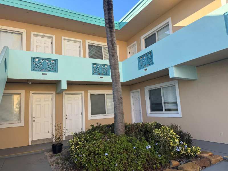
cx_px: 114
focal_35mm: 24
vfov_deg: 56.8
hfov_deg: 71.6
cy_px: 86
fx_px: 158
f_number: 1.78
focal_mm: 6.76
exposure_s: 1/1112
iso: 80
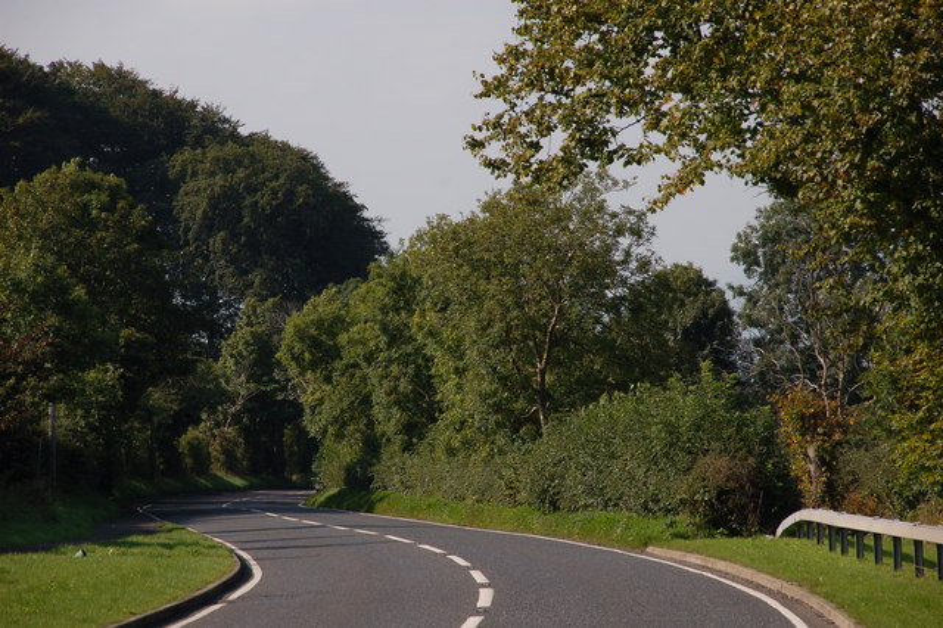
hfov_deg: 11.8
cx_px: 472
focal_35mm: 174
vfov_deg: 7.9
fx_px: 4555
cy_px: 314
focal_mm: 116
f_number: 8
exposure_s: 1/500
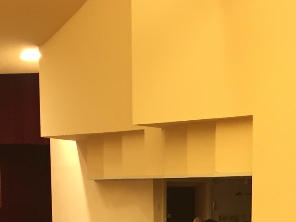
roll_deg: -0.8
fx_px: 1001
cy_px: 363
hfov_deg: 16.8
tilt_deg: -11.3
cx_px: 204
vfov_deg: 11.9
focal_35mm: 117
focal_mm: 4.15
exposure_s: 1/33
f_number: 2.2
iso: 80
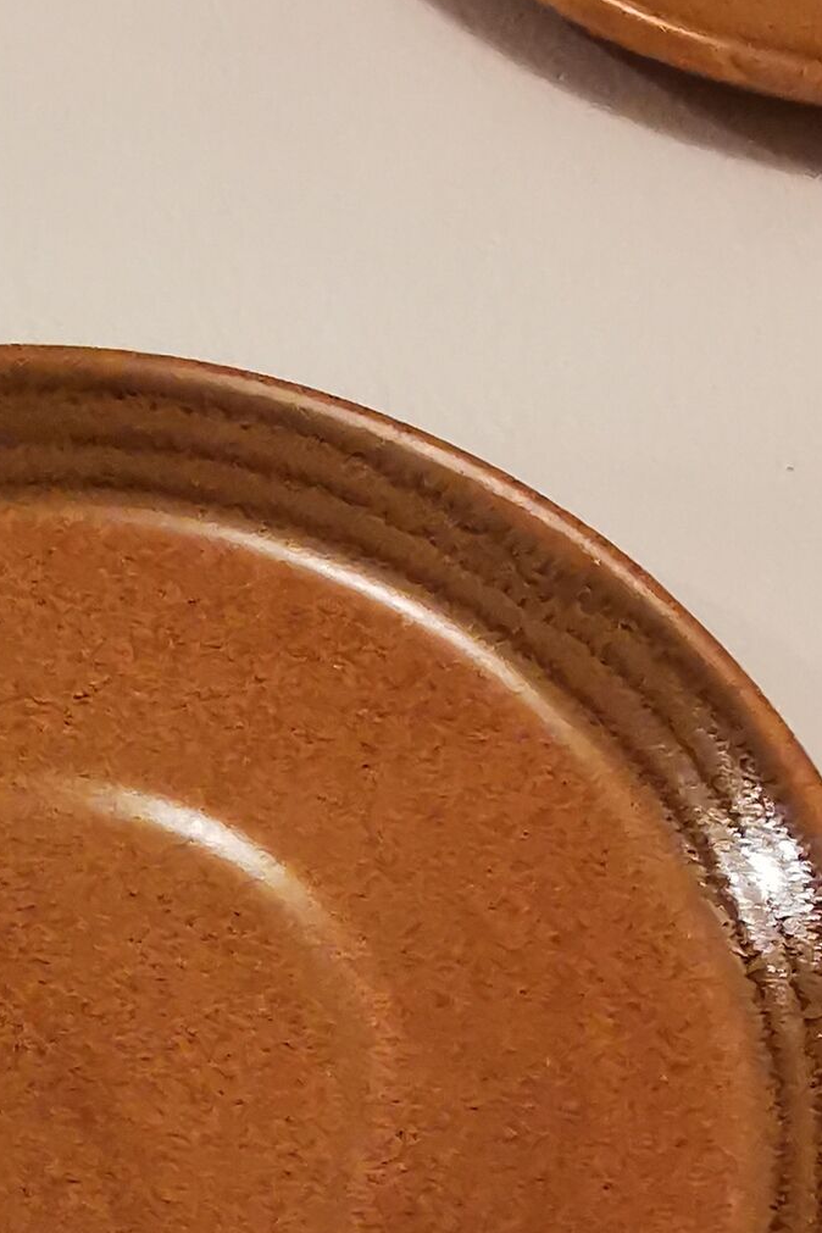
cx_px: 61
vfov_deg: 27.4
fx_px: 2466
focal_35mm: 72
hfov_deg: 18.6
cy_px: 1038
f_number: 2.2
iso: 500
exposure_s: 1/20
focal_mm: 2.35
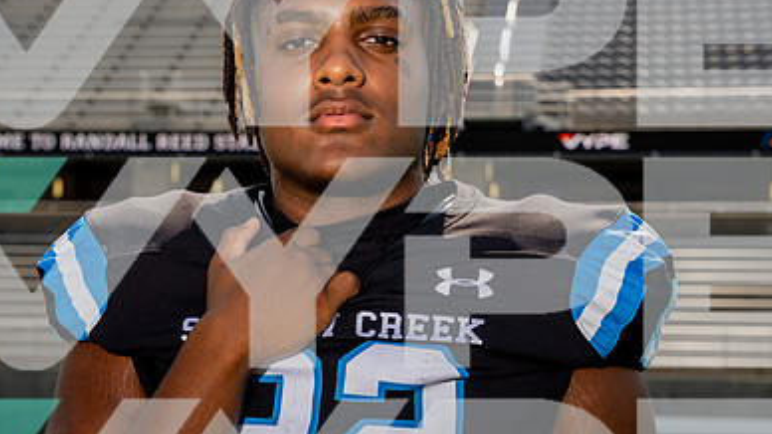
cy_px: 264
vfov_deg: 12.9
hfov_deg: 22.7
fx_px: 1924
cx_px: 366
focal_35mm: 94
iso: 100
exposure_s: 1/250
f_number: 7.1
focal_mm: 60
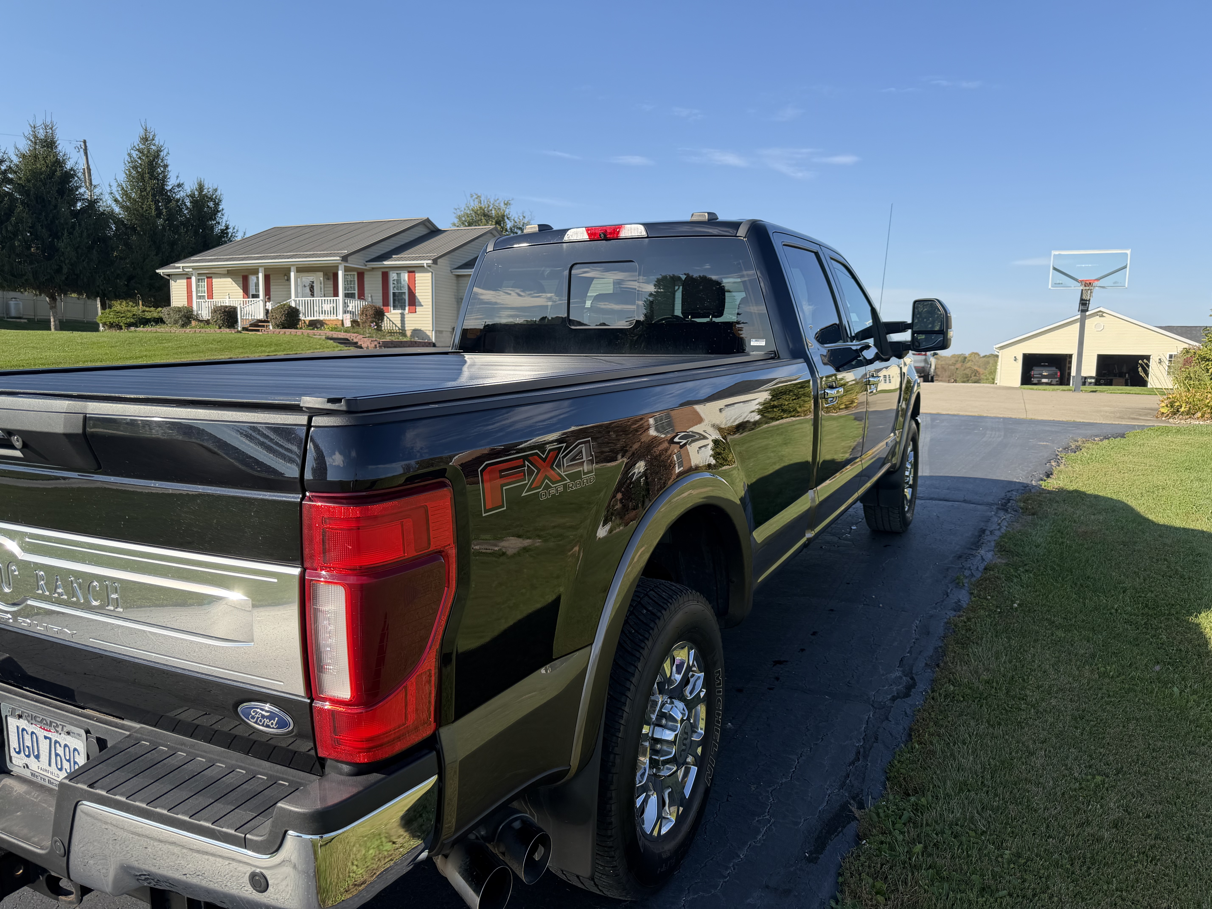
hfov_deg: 71.6
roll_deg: -1.0
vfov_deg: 56.8
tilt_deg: -5.2
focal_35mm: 24
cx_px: 606
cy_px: 454
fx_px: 840
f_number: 1.78
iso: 80
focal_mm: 6.76
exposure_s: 1/2525
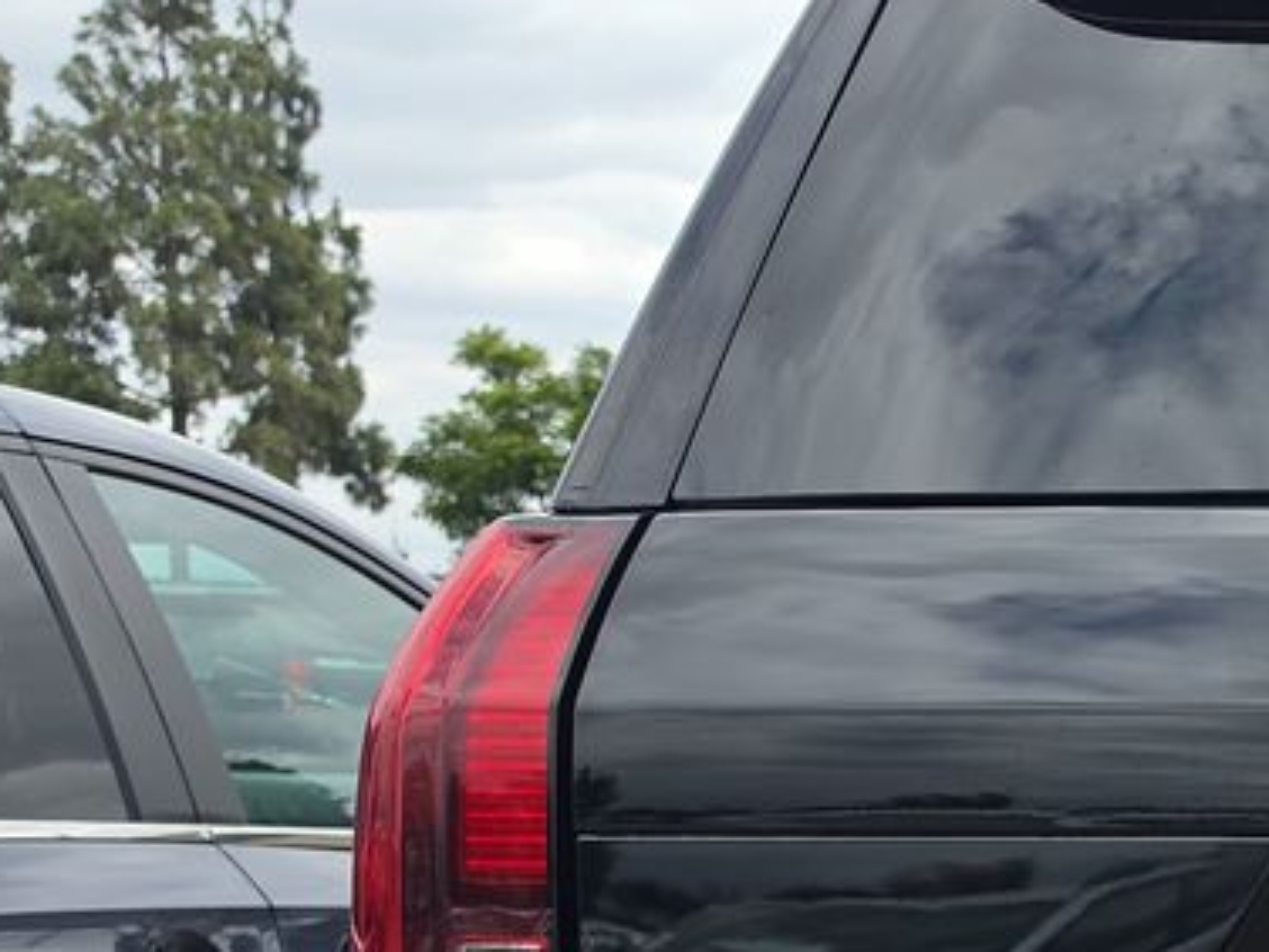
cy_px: 1229
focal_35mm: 98
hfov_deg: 17.2
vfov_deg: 14.5
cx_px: 2140
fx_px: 3593
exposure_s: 1/450
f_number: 1.4
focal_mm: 6.5
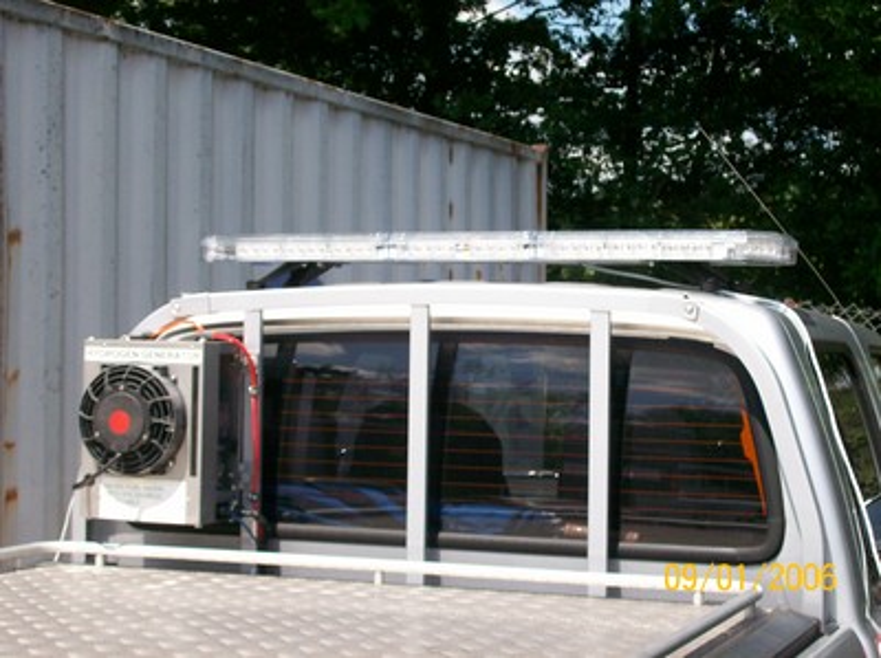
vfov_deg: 21.0
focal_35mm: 70
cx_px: 440
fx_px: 1779
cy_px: 329
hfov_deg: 27.8
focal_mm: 11.6
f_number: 3.8
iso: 80
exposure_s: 1/766
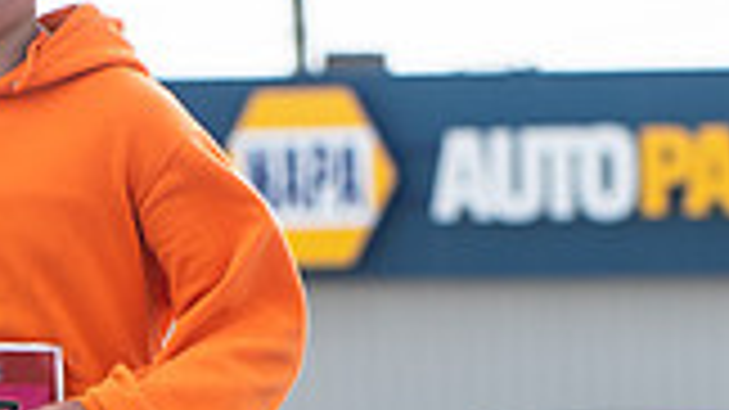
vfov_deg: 2.2
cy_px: 267
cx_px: -140
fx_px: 10725
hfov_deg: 3.9
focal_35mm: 555
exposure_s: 1/1000
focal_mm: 100
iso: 250
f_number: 4.5
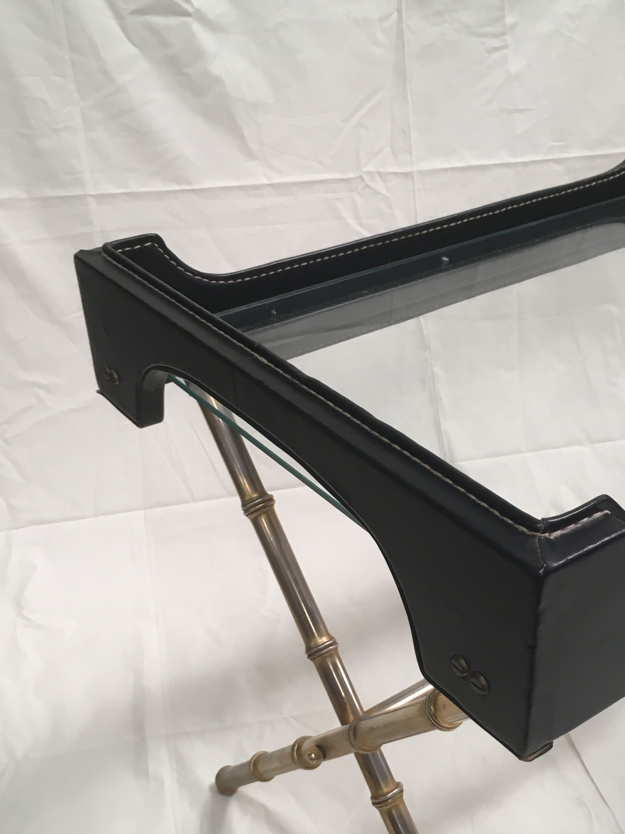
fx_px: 963
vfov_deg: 46.5
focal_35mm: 40
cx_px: 370
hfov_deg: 35.8
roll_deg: +1.3
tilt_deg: -34.0
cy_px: 503
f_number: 2.2
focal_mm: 4.15
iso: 64
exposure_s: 1/33
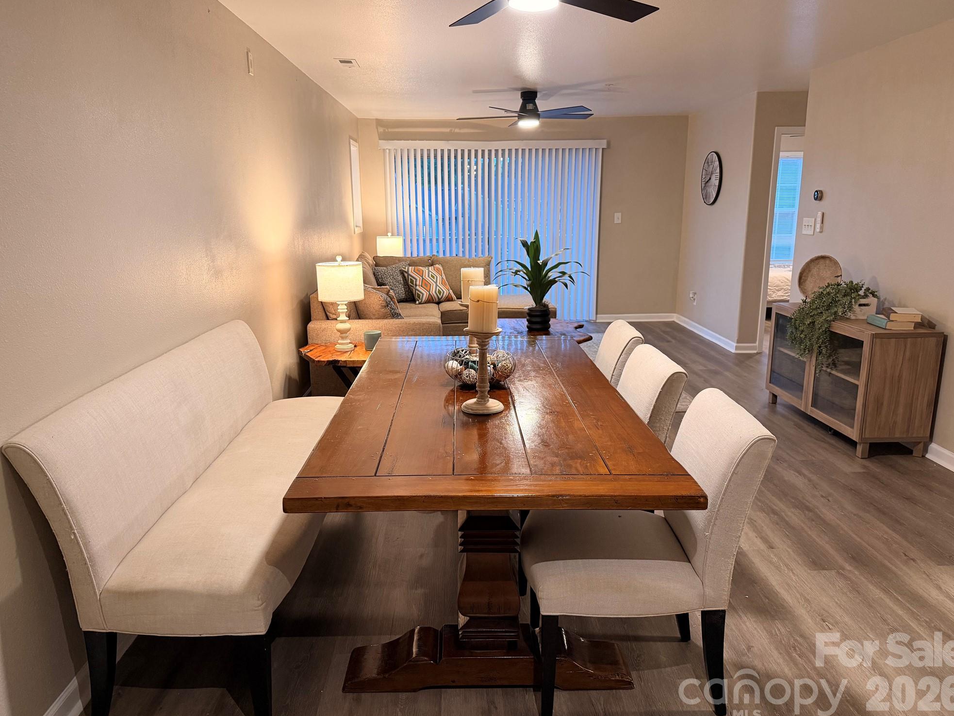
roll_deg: +0.8
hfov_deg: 69.4
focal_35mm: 25
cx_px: 474
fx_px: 689
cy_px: 355
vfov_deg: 54.9
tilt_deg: -12.4
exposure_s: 1/60
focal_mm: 6.76
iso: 320
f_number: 1.78
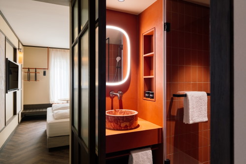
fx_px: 164
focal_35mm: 24
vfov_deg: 53.1
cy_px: 82
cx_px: 123
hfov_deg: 73.8
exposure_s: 1/15
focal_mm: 24
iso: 100
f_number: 11
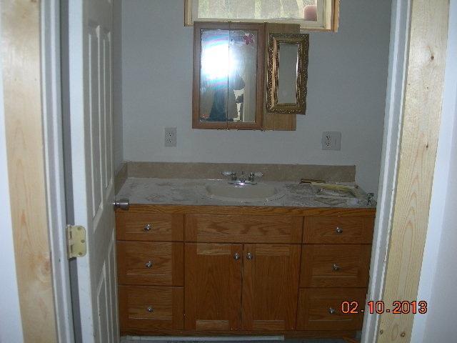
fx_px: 502
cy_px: 172
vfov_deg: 37.7
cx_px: 228
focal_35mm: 38
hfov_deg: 49.0
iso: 50
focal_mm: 7.8
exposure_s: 1/60.1
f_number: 2.8
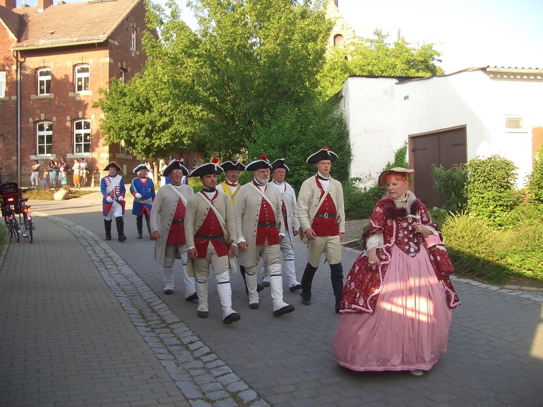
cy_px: 204
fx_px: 549
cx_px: 272
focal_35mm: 35
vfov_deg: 40.7
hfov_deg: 52.6
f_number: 2.6
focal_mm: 5.8
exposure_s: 1/250
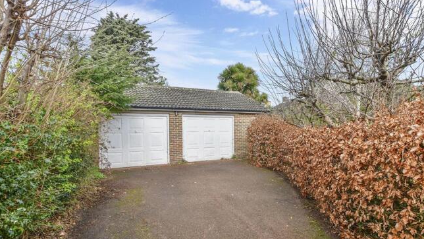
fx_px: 180
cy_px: 132
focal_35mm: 16
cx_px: 215
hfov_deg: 99.4
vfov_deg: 66.9
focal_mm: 10
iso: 160
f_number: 6.3
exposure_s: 1/160
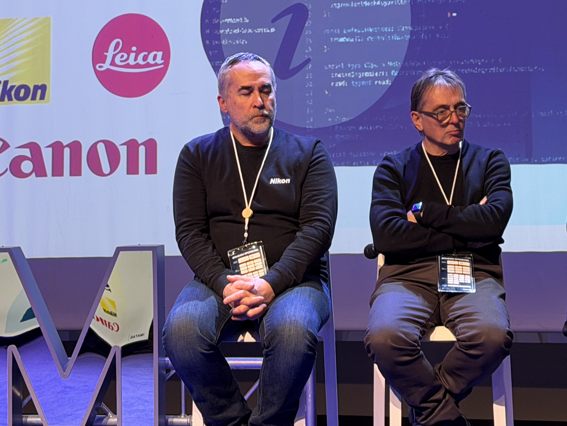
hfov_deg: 17.9
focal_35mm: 110
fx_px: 1802
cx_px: 314
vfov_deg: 13.4
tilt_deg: +4.4
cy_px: 69
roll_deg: +0.8
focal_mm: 6.76
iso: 100
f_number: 1.78
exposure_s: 1/50
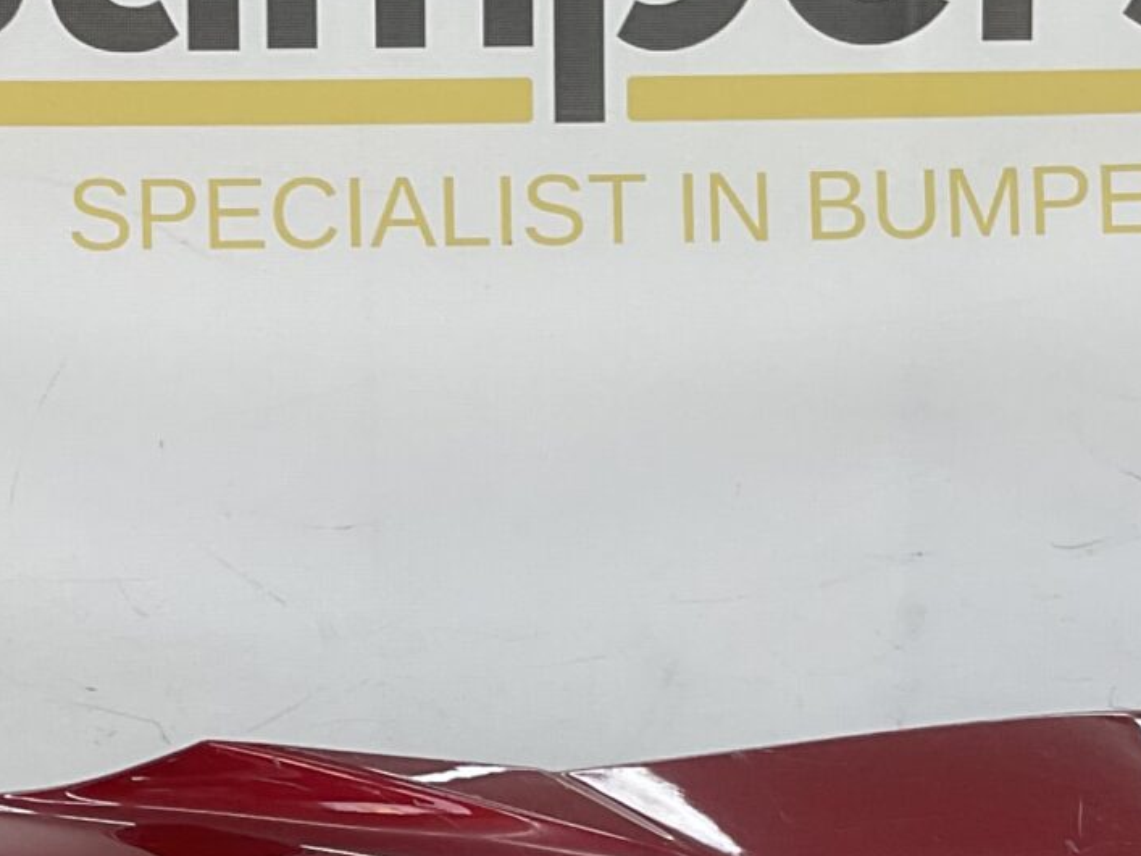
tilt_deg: -9.9
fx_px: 3460
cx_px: 176
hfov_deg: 18.5
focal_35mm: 105
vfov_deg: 13.6
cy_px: 1092
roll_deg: +1.1
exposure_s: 1/136
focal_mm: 3
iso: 16
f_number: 1.8
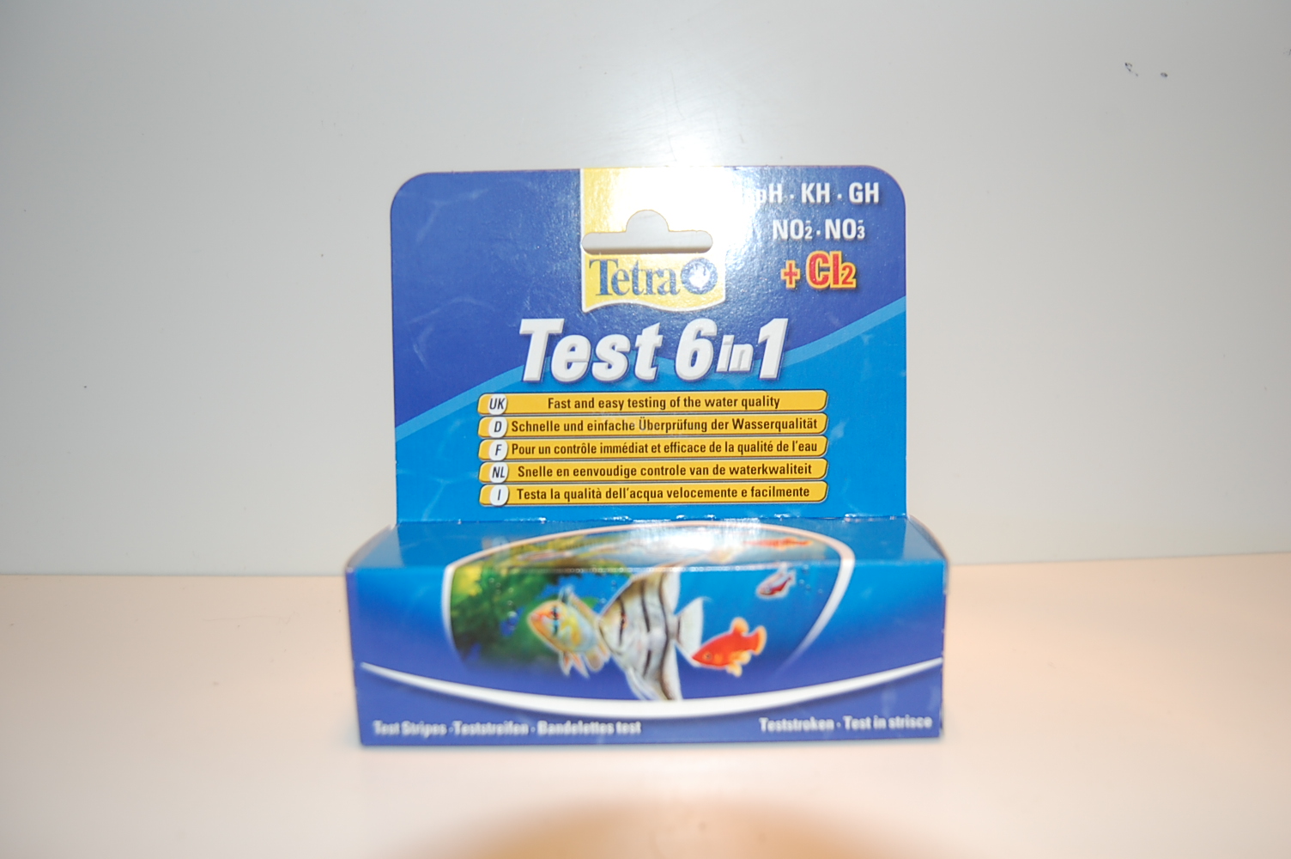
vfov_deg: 43.5
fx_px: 1075
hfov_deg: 62.0
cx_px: 646
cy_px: 430
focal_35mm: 30
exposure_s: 1/60
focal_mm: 20
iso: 220
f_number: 3.8
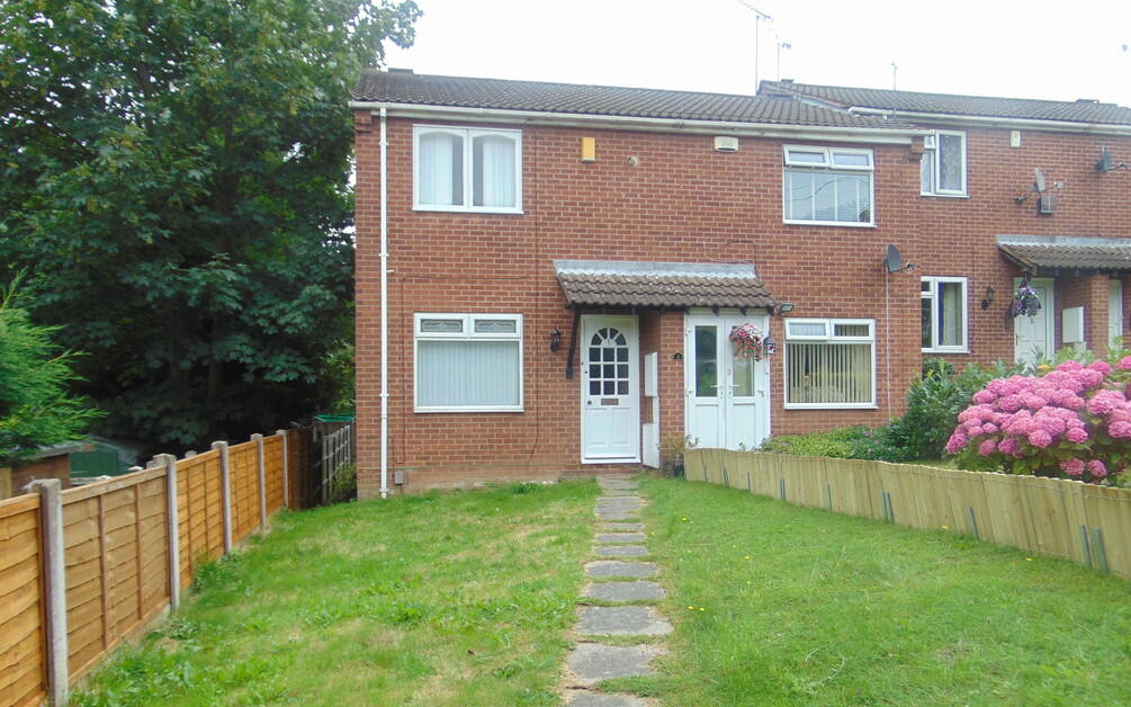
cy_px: 399
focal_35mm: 27
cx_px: 558
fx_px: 832
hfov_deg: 68.4
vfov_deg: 45.9
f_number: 3
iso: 80
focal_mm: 4.5
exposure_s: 1/125
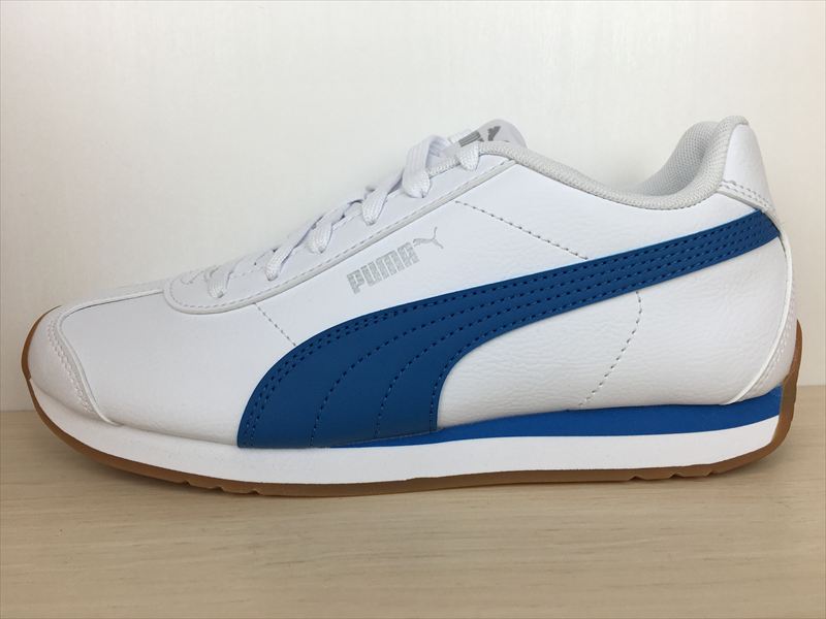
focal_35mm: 29
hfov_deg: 61.7
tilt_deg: -9.1
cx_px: 413
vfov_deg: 48.2
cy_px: 310
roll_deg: +1.8
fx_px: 692
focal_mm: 4.15
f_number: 2.2
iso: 25
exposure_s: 1/212
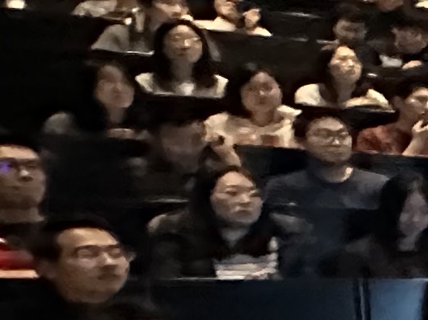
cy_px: 349
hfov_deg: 9.9
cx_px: 1453
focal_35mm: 109
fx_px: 1347
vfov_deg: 13.3
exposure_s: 1/50
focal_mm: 2.22
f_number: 2.2
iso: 1250
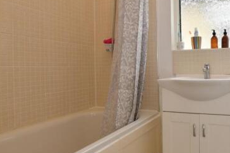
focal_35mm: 27
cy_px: 68
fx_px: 173
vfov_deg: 47.9
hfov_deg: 61.8
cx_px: 184
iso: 125
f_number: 8
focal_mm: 10
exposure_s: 1/20
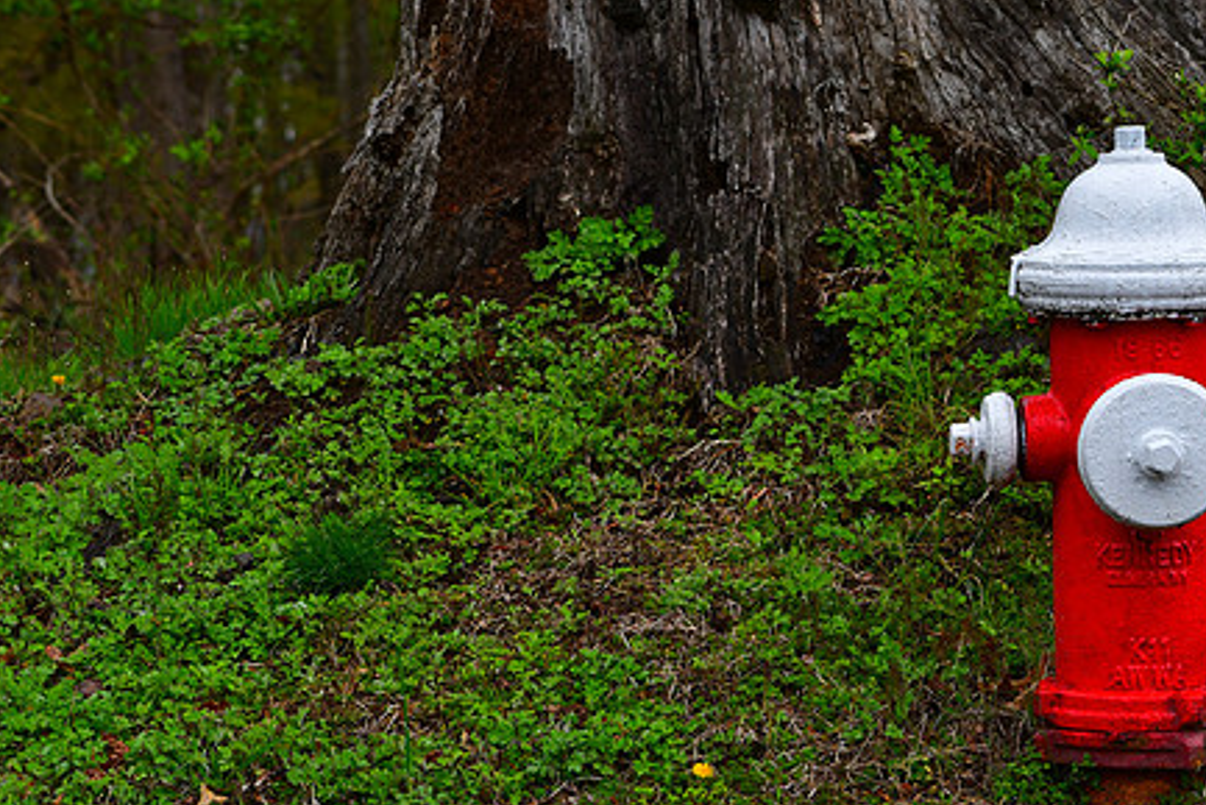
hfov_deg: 11.1
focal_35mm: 185
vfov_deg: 7.4
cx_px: 802
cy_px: 358
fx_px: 6199
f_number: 6.3
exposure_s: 1/125
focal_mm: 92
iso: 200
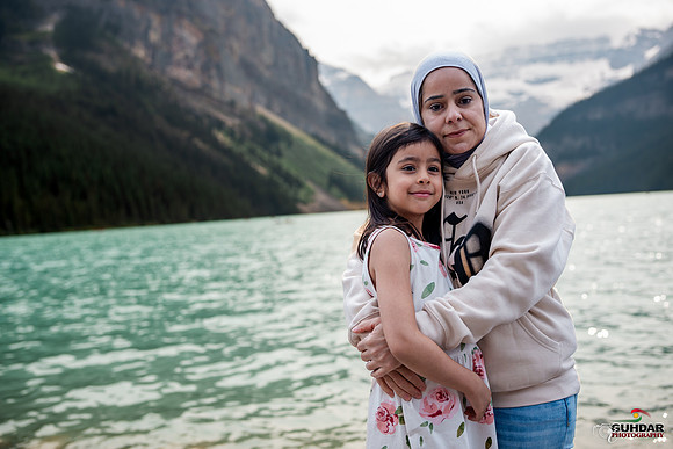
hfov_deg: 54.4
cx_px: 336
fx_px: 654
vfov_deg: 37.9
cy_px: 224
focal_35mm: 35
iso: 200
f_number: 2.5
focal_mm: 35
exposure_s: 1/1600
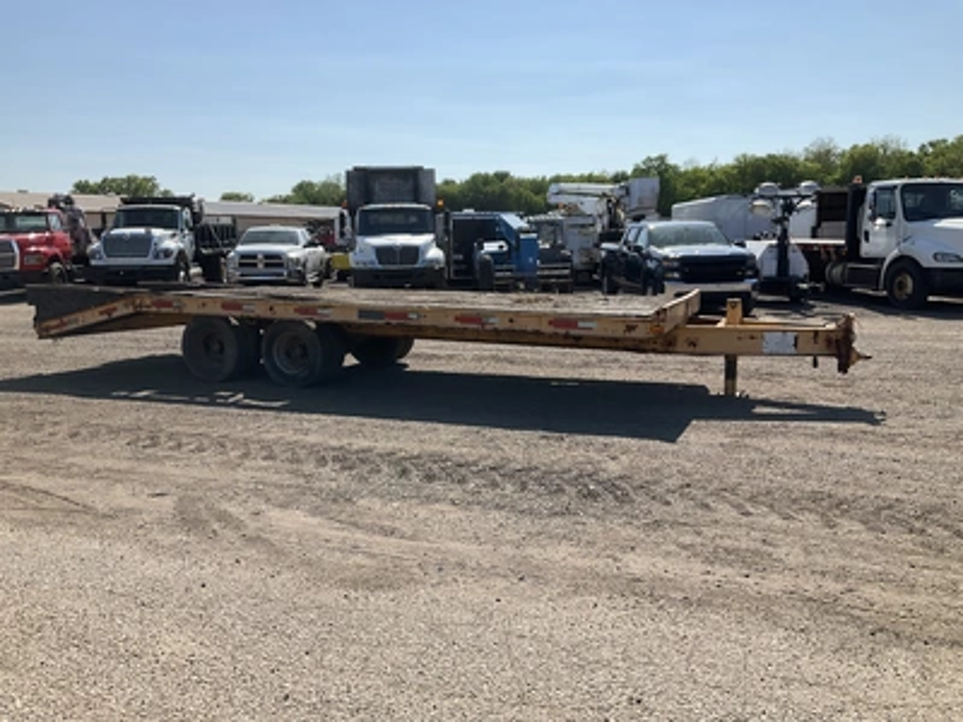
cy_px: 361
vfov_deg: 48.2
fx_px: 807
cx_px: 482
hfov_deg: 61.7
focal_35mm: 29
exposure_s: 1/2667
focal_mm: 3
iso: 25
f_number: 1.8
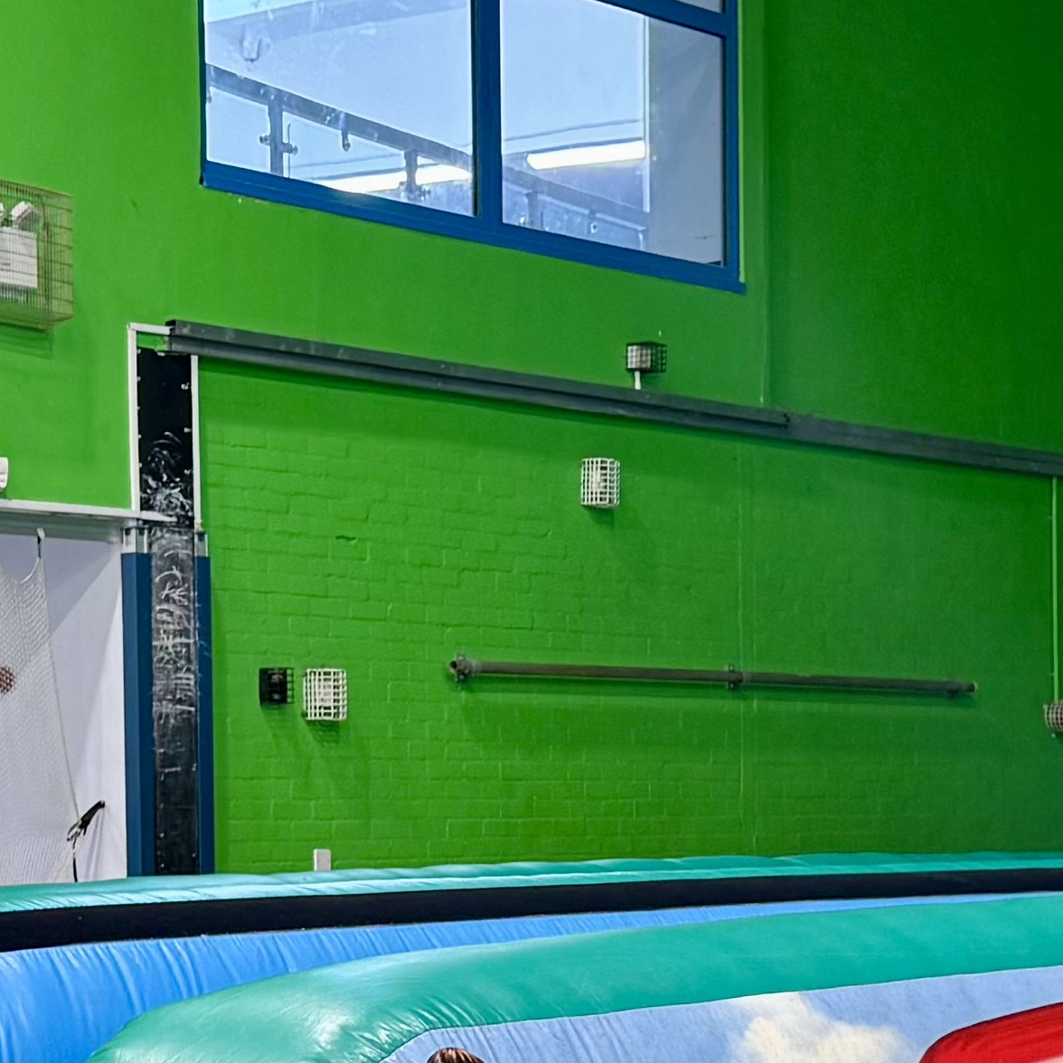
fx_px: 3578
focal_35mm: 103
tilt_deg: -0.8
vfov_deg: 16.8
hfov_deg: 16.9
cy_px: 847
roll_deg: +0.7
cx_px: 605
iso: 125
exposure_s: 1/50
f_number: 1.78
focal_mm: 6.76
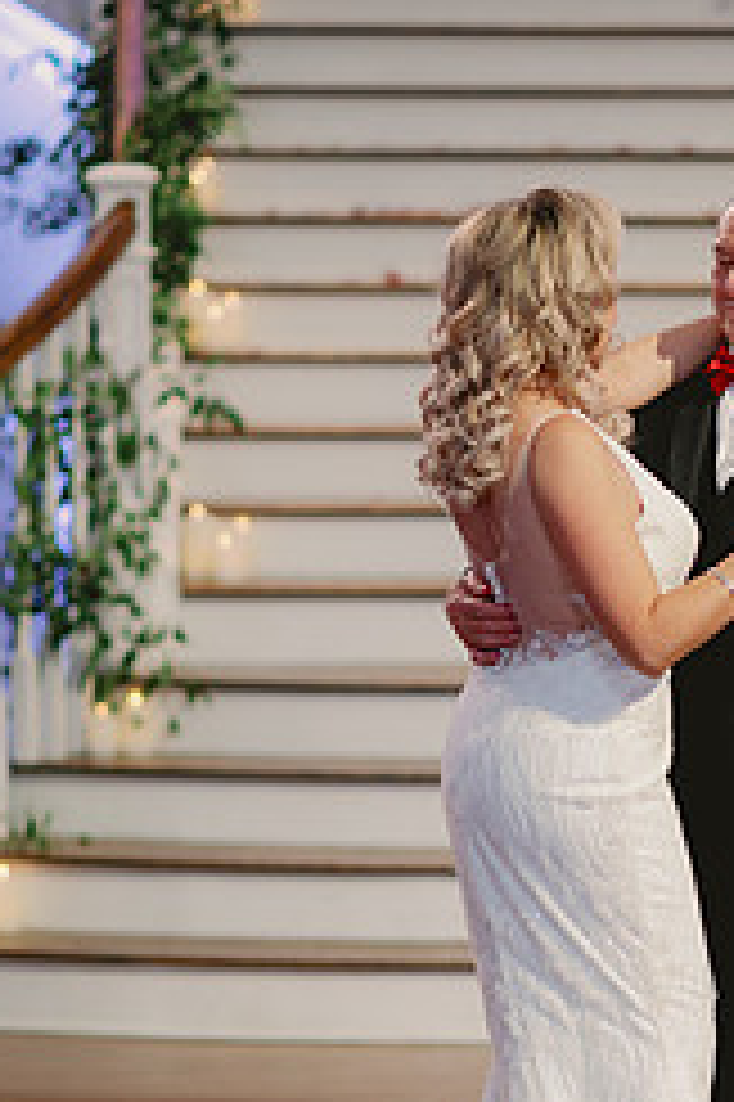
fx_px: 4777
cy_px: 742
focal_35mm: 156
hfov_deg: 8.8
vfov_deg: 13.2
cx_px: 646
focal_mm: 85
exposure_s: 1/100
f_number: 2
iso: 640
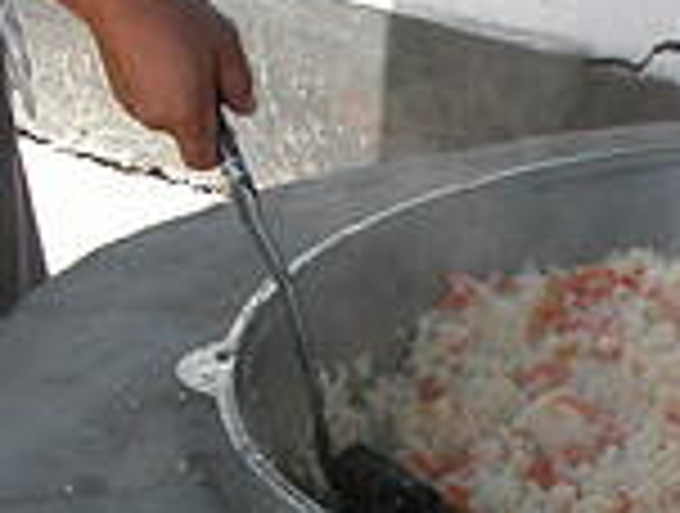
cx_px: 721
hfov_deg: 13.1
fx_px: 2914
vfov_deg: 10.0
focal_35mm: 148
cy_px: 414
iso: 100
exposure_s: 1/120
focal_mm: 8.9
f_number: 4
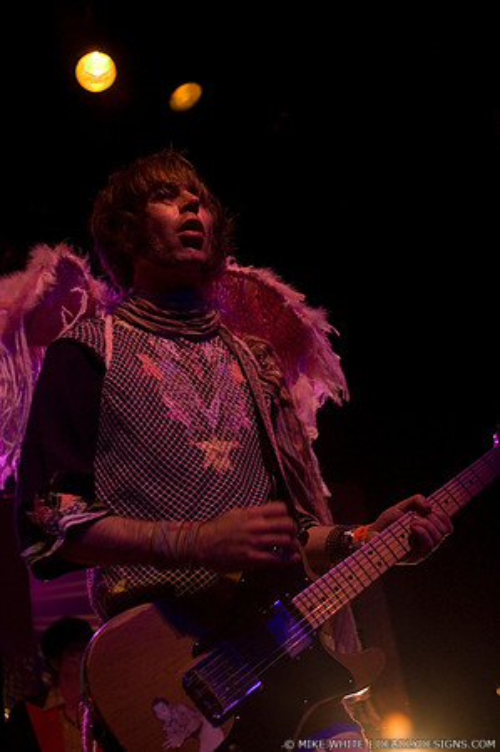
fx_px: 1096
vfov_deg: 37.9
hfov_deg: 25.7
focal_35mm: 52
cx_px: 250
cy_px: 376
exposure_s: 1/125
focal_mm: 35
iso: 800
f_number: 2.8
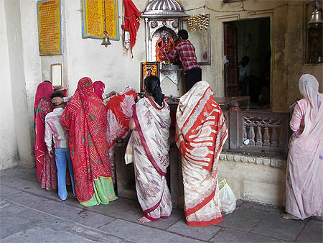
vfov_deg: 39.7
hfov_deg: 51.3
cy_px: 122
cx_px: 162
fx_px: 336
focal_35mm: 36
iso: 50
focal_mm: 6
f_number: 2.8
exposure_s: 1/30
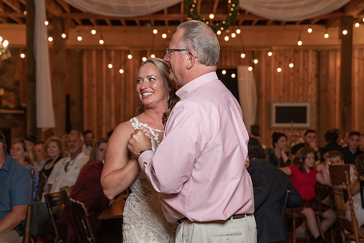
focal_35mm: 76
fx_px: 767
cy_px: 129
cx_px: 184
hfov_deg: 26.7
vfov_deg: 18.0
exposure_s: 1/200
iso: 2000
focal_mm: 70
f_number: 4
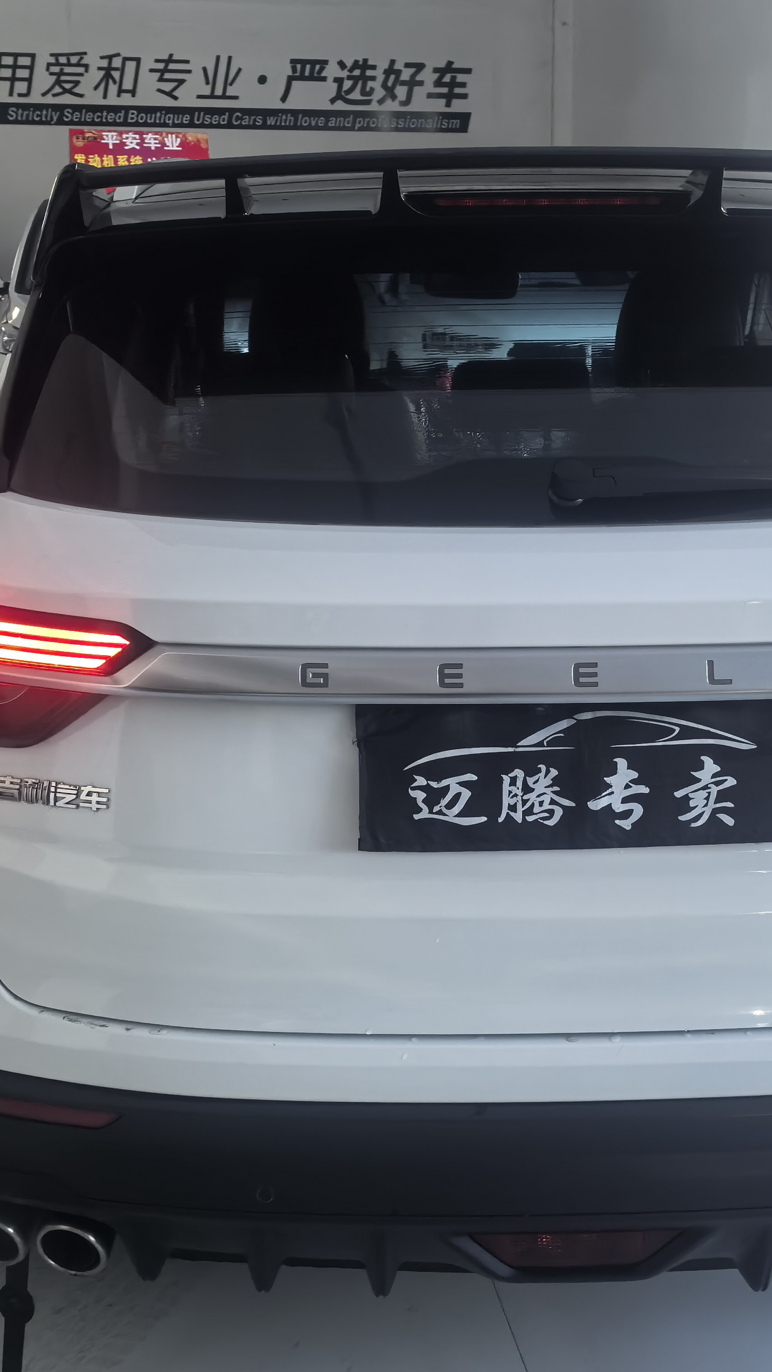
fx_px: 1602
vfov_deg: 46.4
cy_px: 688
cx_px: 480
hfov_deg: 27.0
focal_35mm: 44
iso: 250
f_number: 2
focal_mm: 5.75
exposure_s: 1/506
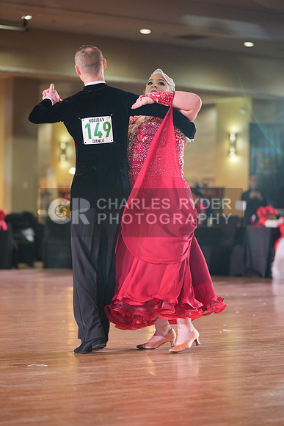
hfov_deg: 11.3
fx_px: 1431
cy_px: 213
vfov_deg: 16.9
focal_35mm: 121
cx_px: 142
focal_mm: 121
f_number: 2.8
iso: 1600
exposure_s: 1/400
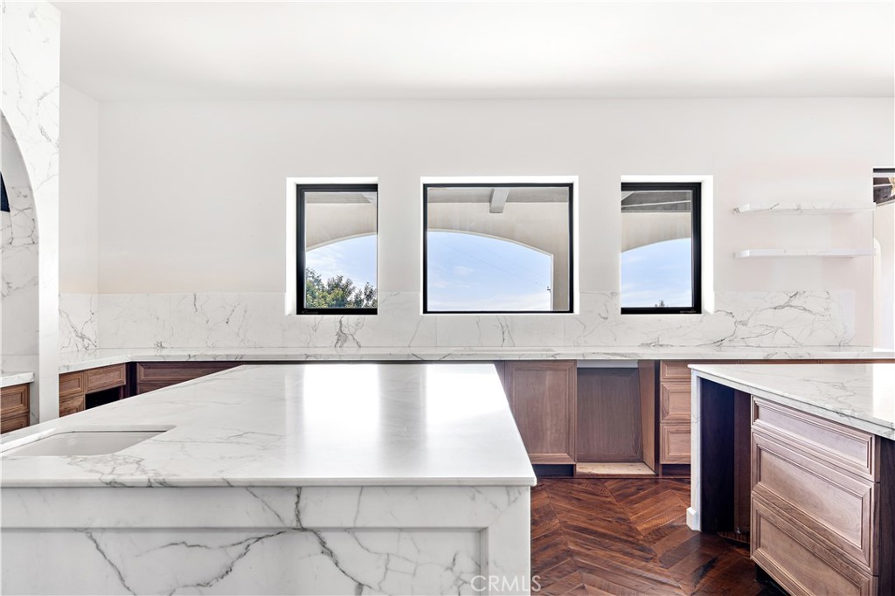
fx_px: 596
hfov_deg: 73.8
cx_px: 448
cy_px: 298
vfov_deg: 53.1
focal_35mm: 24
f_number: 9
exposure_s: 1/15
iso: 100
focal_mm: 24
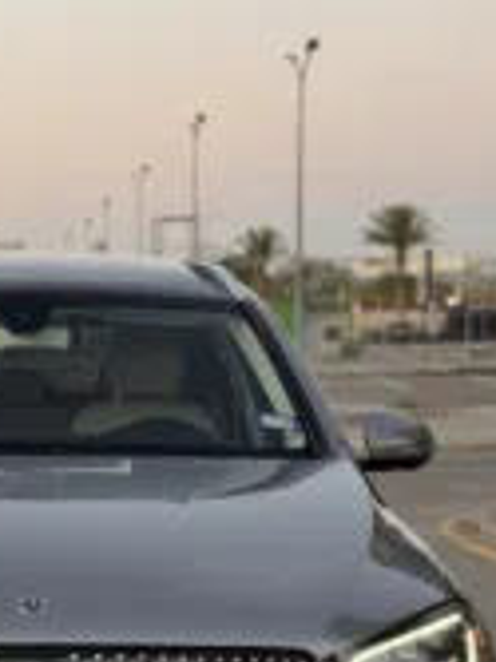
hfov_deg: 12.7
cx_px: 28
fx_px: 2200
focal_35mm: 115
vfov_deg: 17.1
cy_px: 472
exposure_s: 1/75
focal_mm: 6.76
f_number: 1.78
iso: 64
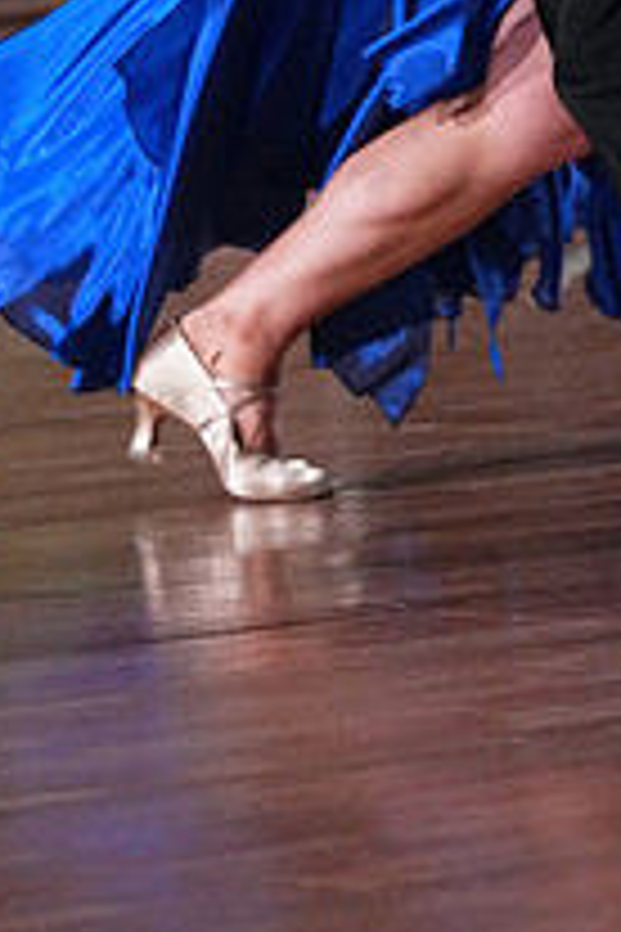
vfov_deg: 4.2
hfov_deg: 2.8
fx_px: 12626
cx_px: 664
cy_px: -216
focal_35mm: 488
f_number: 5.6
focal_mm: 174
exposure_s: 1/400
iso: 8000
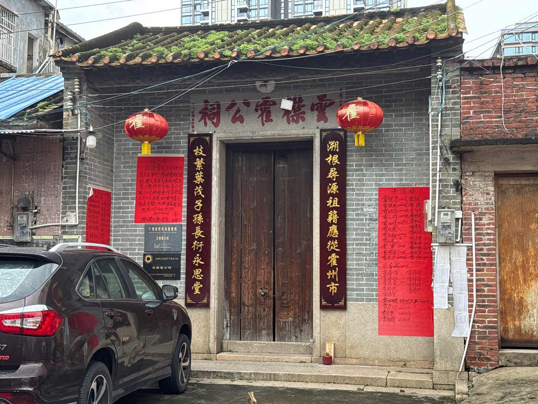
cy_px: 202
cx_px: 269
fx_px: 746
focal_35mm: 48
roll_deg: -0.5
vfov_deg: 30.3
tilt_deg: +5.0
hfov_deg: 39.7
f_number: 1.78
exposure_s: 1/60
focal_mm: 6.76
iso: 125
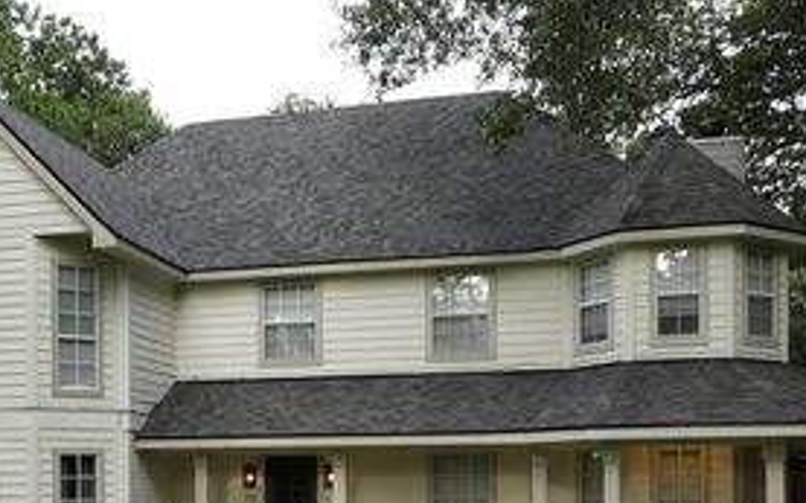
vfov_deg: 26.7
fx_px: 1010
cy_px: 487
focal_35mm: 46
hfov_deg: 43.1
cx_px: 300
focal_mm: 12.29
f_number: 5.6
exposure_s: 1/80
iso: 100
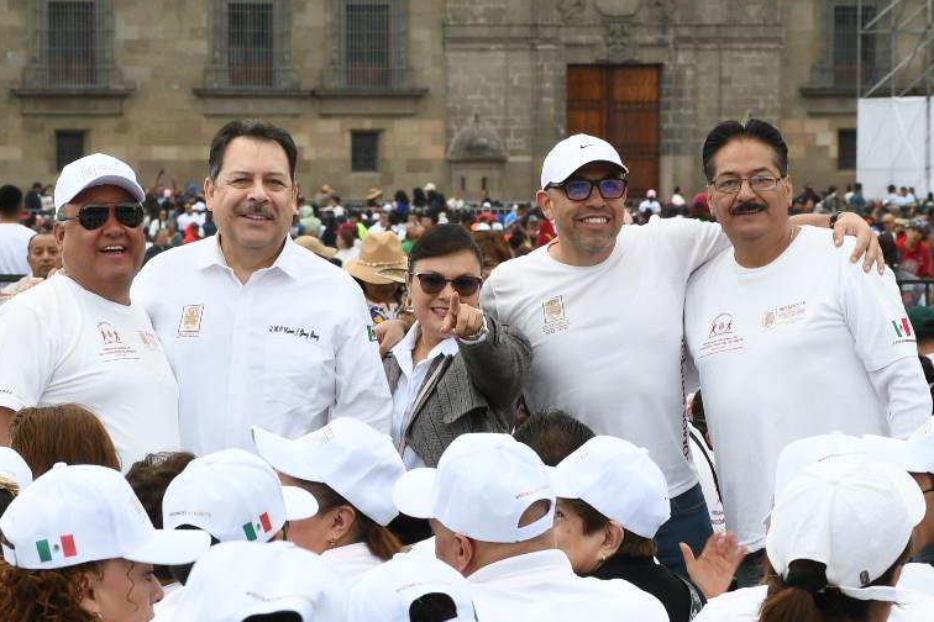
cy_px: 300
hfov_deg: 9.1
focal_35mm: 225
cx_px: 424
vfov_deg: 6.1
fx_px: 5837
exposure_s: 1/125
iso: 200
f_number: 9
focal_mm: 70
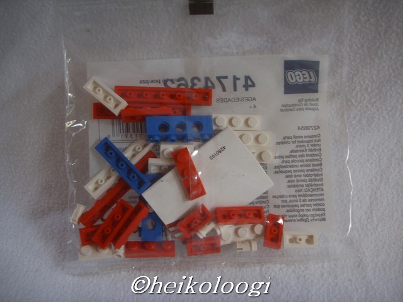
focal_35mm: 39
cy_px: 151
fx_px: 454
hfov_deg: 47.9
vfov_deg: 36.8
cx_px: 202
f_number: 3.5
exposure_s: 1/45
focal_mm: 6.6
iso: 100
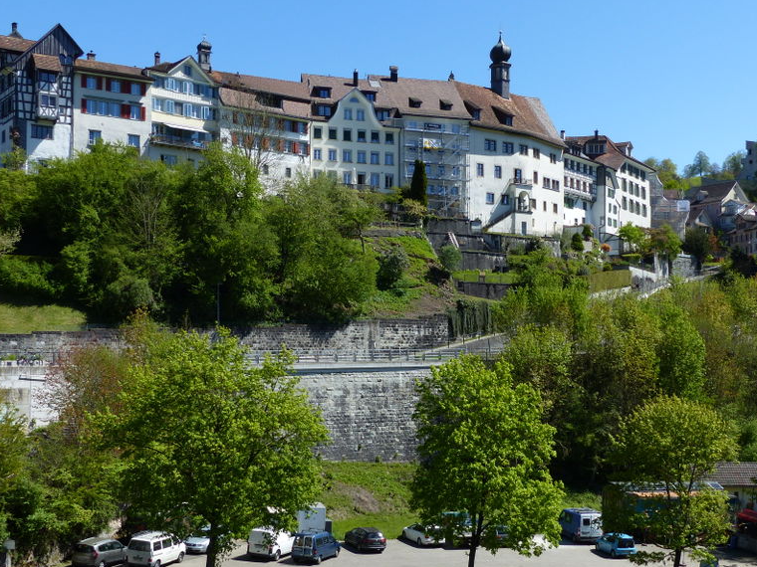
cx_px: 421
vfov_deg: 30.1
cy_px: 355
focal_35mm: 48
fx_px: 1050
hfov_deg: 39.6
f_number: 4
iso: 100
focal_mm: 6.8
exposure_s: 1/800
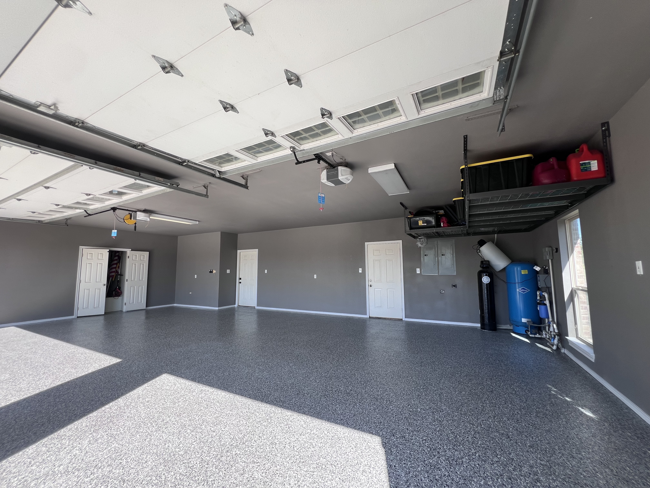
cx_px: 325
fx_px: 244
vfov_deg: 89.9
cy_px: 244
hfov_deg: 106.2
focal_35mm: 13
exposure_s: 1/223
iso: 32
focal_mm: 1.57
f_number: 1.8
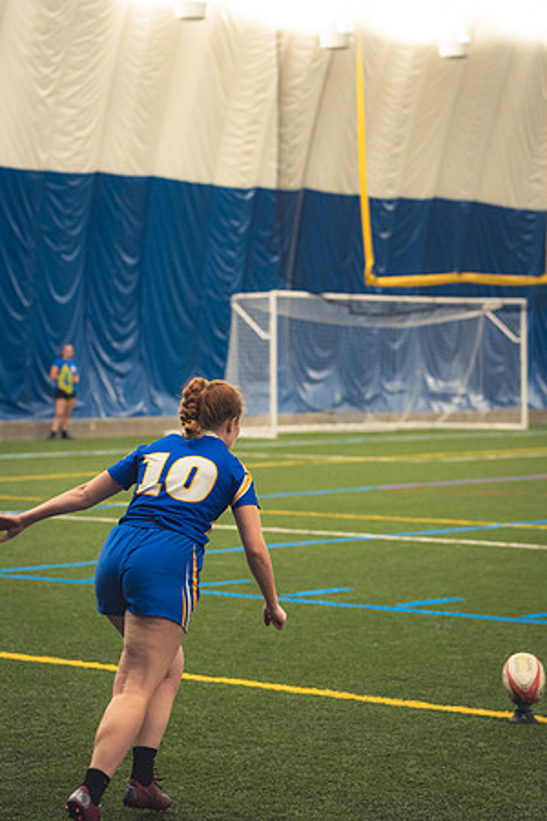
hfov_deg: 13.0
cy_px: 410
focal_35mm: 105
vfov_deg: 19.5
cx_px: 274
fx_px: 2393
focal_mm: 70
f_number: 2.8
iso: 2500
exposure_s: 1/320
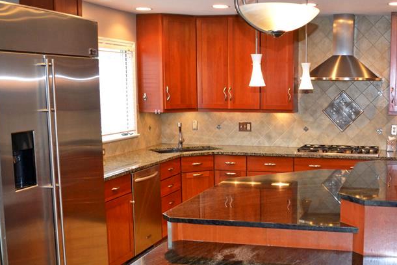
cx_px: 296
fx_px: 529
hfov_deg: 40.0
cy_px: 173
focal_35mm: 48
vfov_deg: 27.9
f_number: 3.5
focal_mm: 18
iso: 800
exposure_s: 1/60
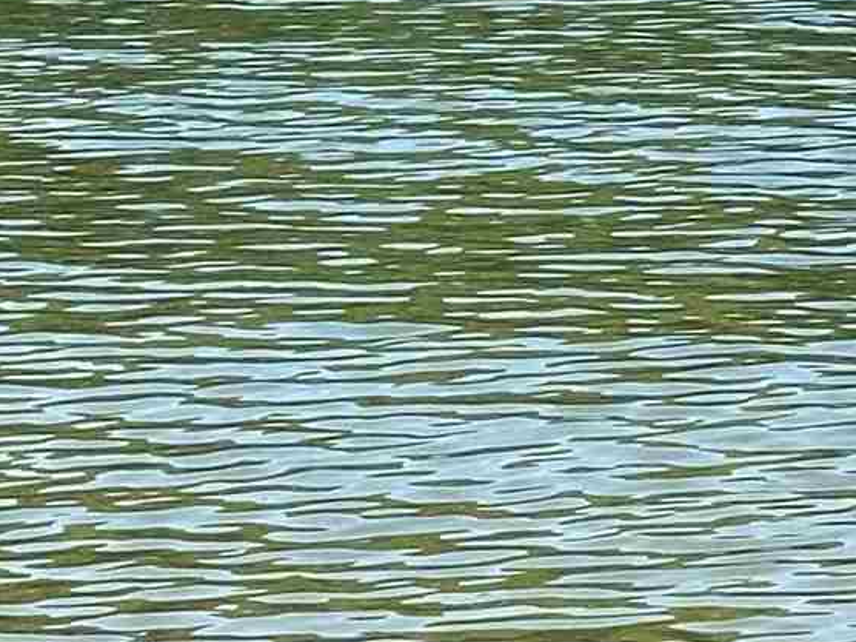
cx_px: 1032
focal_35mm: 265
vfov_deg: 5.6
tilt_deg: -5.8
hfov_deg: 7.4
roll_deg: +0.9
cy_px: 26
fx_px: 6553
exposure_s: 1/1272
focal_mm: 6.86
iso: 64
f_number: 1.78
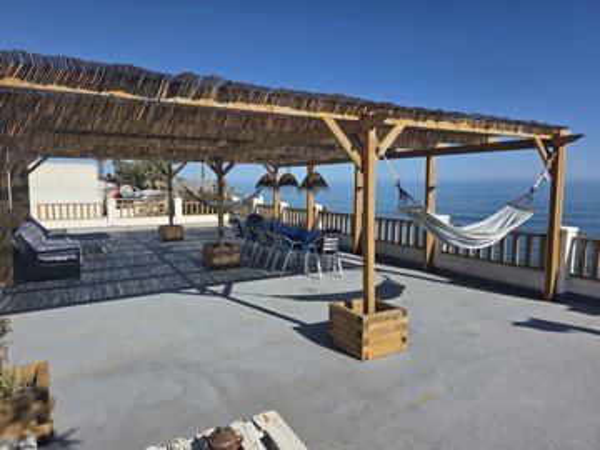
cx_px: 300
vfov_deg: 58.9
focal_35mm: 23
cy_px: 225
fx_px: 399
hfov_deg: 73.9
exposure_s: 1/7944
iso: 80
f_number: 1.7
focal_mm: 6.3
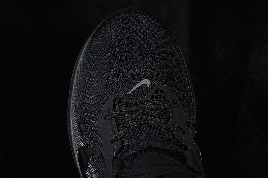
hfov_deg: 27.0
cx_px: 134
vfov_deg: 18.2
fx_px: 558
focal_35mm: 75
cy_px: 89
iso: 160
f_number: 6.3
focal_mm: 50
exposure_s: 1/50
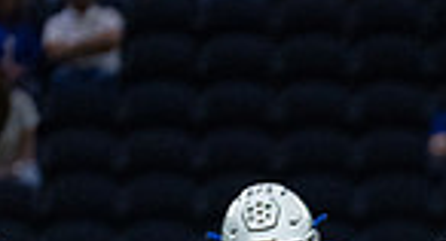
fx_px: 10876
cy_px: 464
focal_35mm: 928
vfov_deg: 1.3
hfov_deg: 2.3
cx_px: 598
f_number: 2.8
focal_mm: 200
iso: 4000
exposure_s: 1/1250
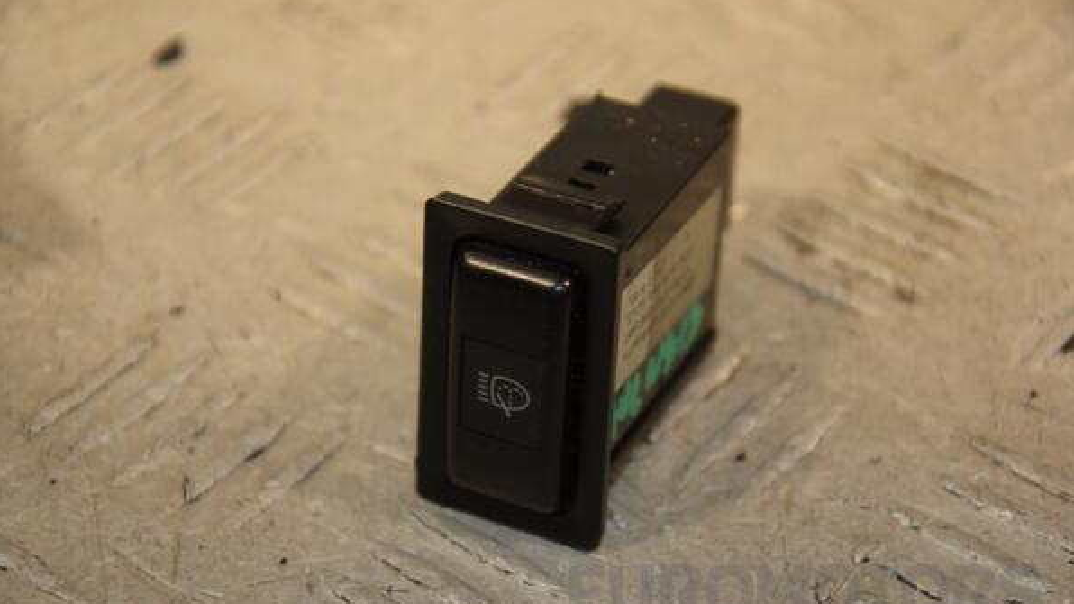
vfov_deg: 9.0
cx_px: 535
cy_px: 352
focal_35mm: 135
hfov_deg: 16.0
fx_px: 3830
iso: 800
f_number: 5.6
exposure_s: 1/200
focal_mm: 85
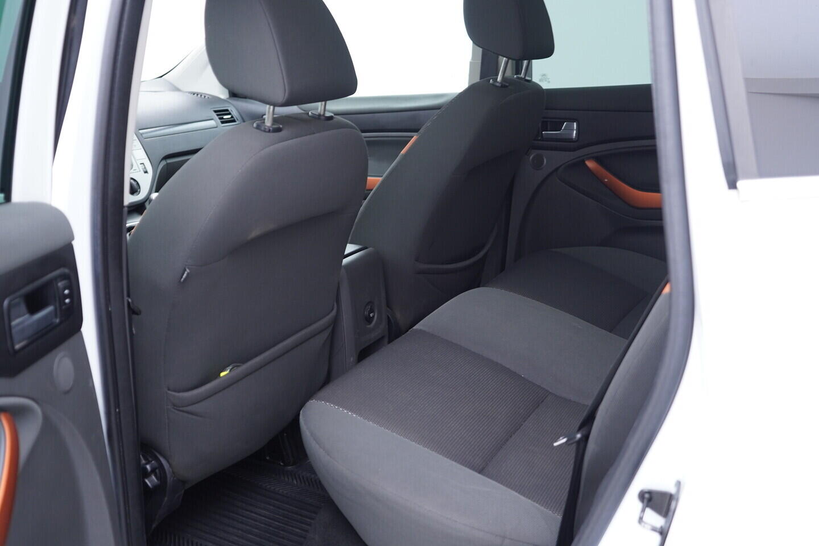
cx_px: 410
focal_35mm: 36
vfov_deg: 36.9
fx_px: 819
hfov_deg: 53.1
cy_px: 273
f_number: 2.8
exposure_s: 1/40
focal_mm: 24
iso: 320
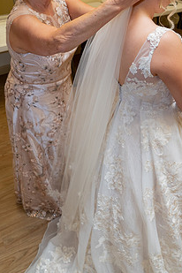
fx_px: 265
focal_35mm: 35
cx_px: 118
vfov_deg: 53.7
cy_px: 98
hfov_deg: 37.5
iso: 2000
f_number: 5
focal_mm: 24
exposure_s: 1/200
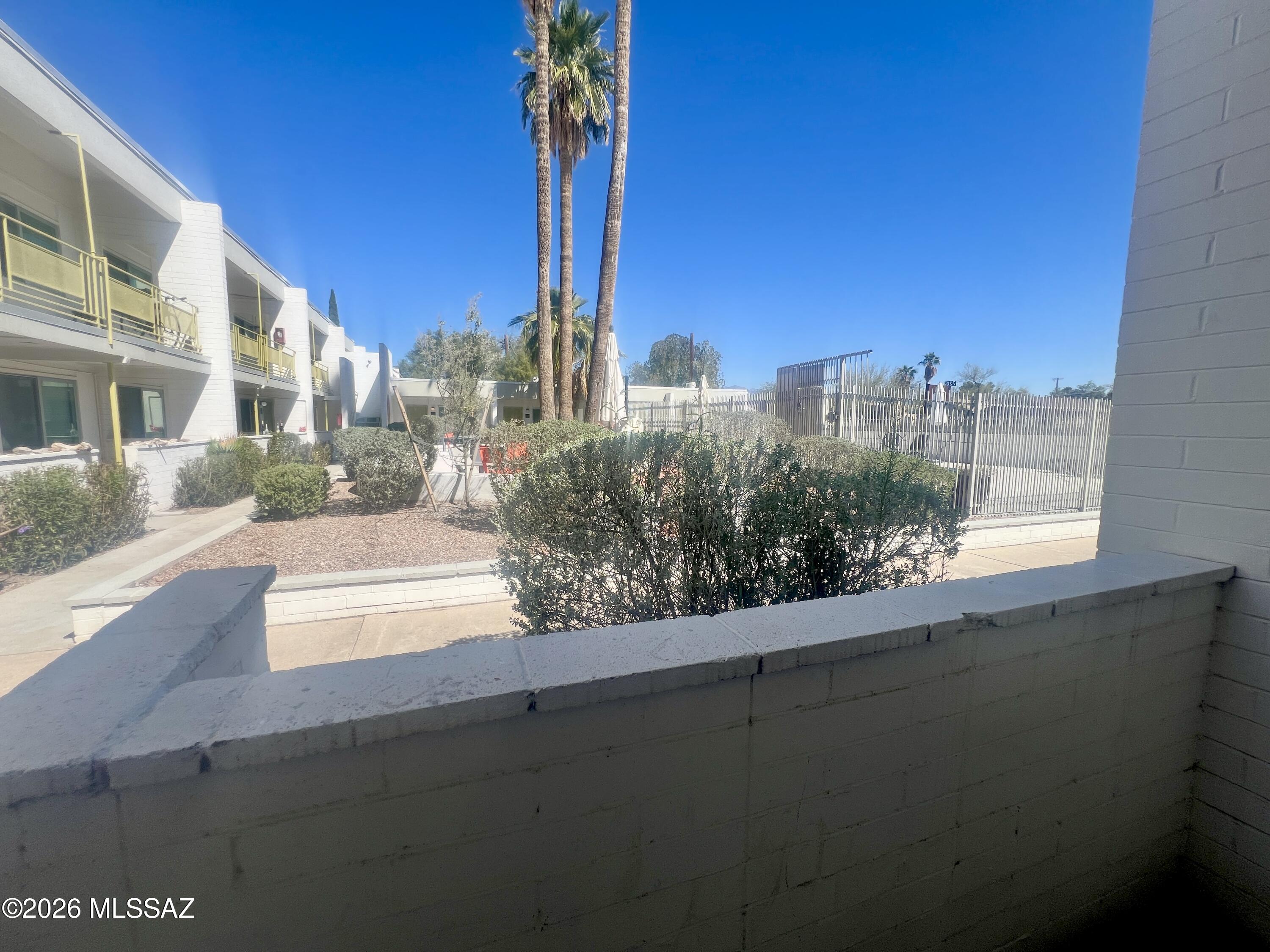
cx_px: 635
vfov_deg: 89.9
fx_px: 477
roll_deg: -0.6
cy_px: 476
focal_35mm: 13
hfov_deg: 106.2
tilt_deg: -4.6
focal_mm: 1.57
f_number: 1.8
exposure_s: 1/1508
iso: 32
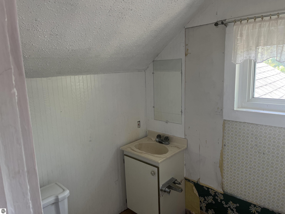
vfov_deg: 53.1
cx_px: 142
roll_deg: +2.1
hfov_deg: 67.3
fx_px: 214
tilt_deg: -13.5
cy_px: 107
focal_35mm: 26
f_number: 1.6
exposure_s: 1/82
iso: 125
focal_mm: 5.1
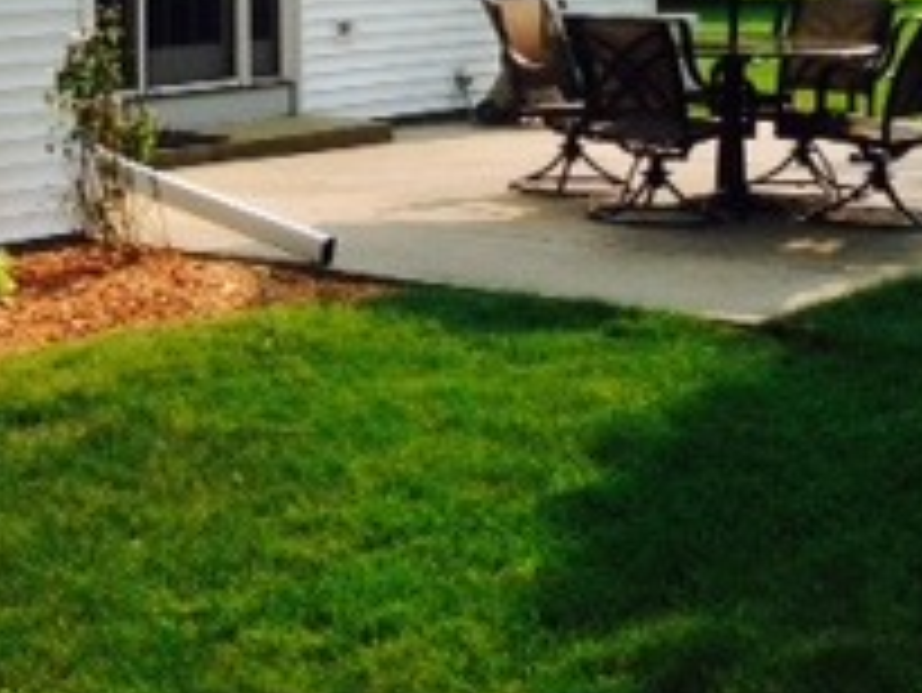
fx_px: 2745
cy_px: -63
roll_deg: +0.6
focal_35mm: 103
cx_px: -99
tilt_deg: -0.2
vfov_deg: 14.1
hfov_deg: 18.3
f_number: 2.4
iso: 50
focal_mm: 4.12
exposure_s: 1/874
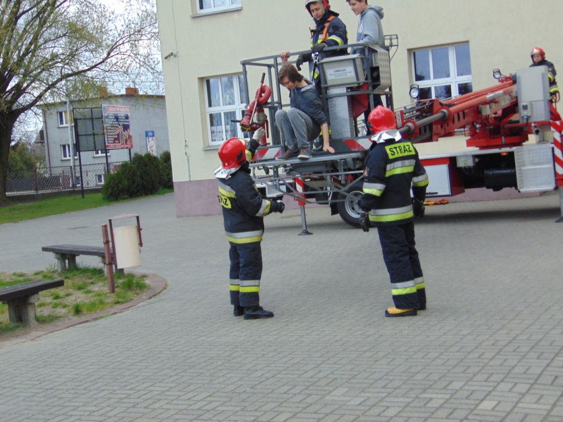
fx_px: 976
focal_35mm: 60
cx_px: 282
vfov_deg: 24.4
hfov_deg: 32.2
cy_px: 211
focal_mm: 10.8
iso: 80
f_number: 3.6
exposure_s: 1/400
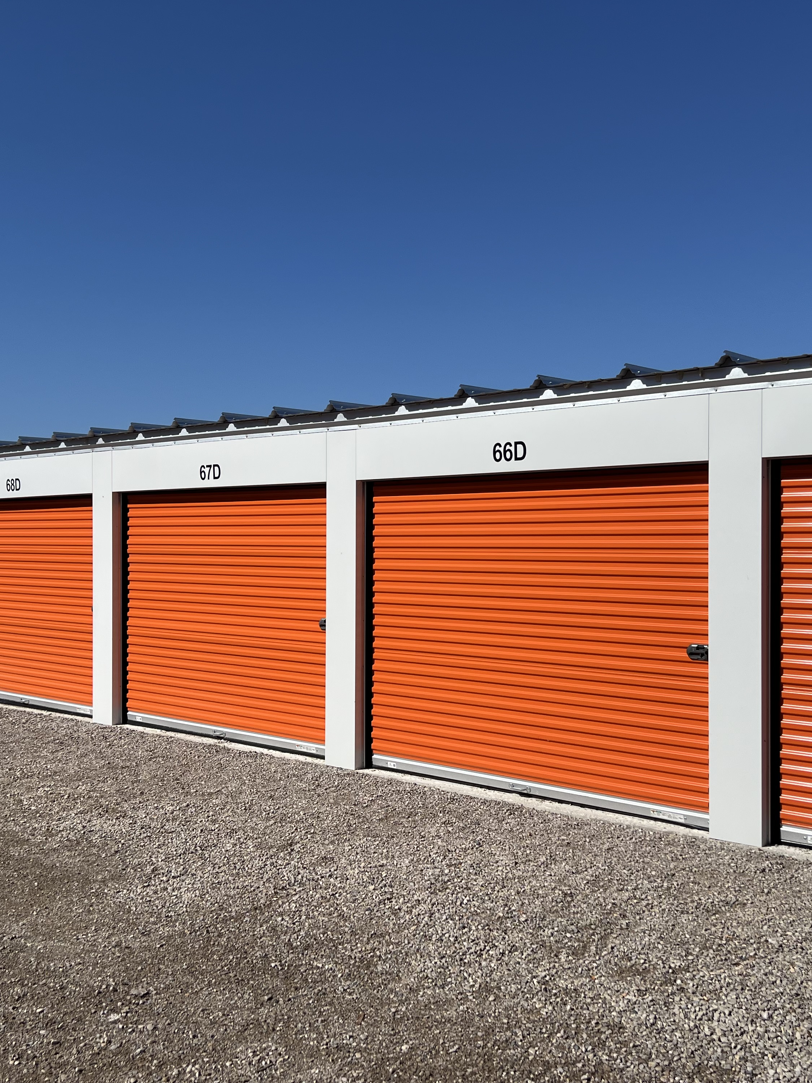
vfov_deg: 52.6
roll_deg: +0.2
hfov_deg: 40.7
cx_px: 405
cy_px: 540
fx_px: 1095
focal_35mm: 35
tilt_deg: -0.1
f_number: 1.5
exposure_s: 1/9434
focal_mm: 5.7
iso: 50
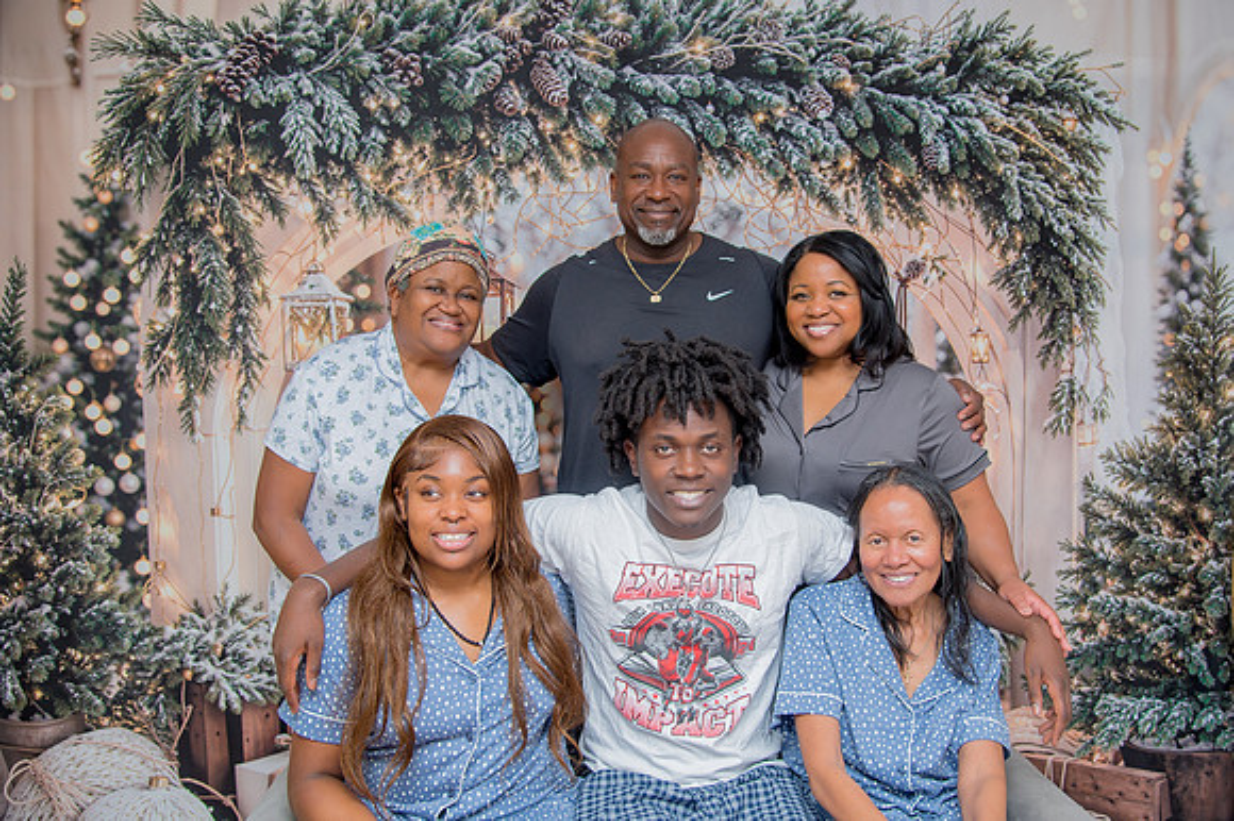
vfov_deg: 39.2
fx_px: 1153
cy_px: 410
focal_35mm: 34
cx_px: 659
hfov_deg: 56.3
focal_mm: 31
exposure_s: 1/200
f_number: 4
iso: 100
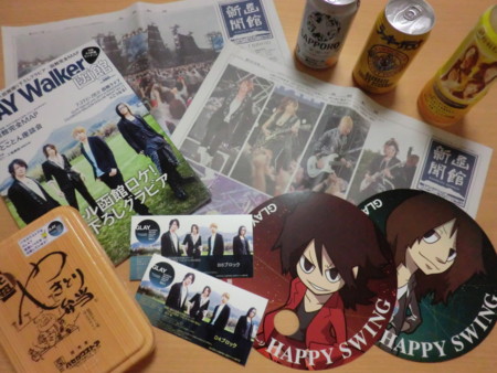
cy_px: 186
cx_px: 248
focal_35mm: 26
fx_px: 373
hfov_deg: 67.3
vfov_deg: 53.1
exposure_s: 1/60
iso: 640
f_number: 2.8
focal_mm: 4.7
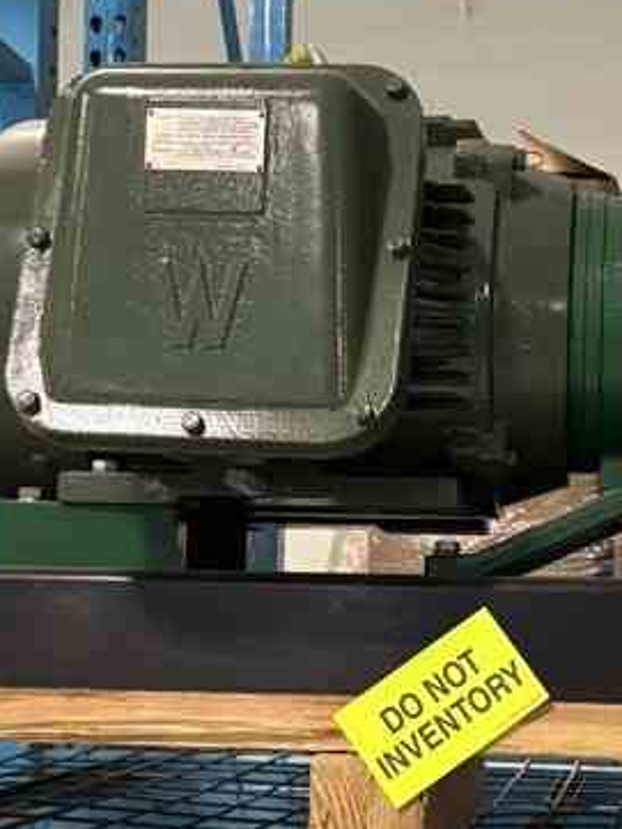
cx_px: 399
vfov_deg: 26.7
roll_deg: -3.0
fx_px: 1724
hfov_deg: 20.4
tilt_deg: +2.8
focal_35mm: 72
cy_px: 604
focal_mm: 5.96
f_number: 1.6
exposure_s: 1/60
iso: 400
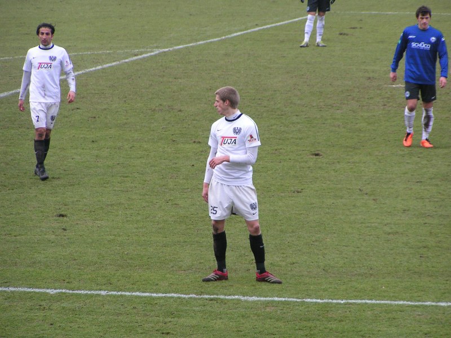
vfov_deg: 6.0
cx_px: 226
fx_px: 3218
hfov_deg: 8.0
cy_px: 169
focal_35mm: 247
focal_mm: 37.8
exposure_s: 1/320
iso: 125
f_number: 3.5
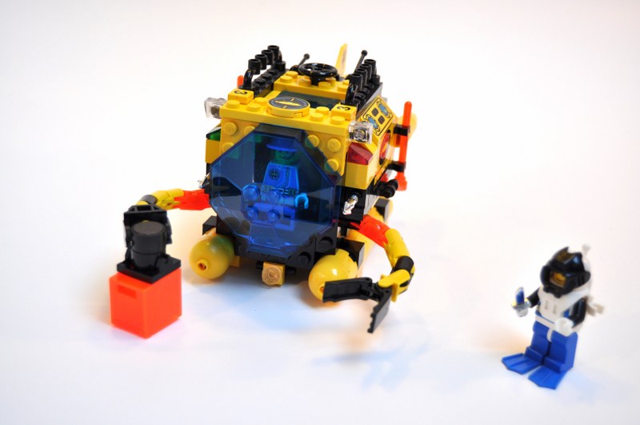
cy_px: 212
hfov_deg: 33.4
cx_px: 320
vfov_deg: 22.6
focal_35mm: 60
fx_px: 1065
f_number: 5
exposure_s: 1/50
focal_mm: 40
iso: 250
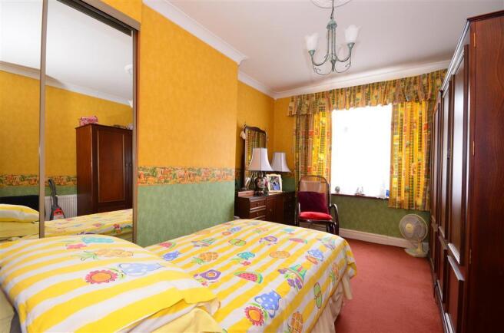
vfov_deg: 77.0
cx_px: 252
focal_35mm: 15
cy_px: 166
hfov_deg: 100.5
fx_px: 209
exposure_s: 1.3
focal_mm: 10
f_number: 11
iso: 400
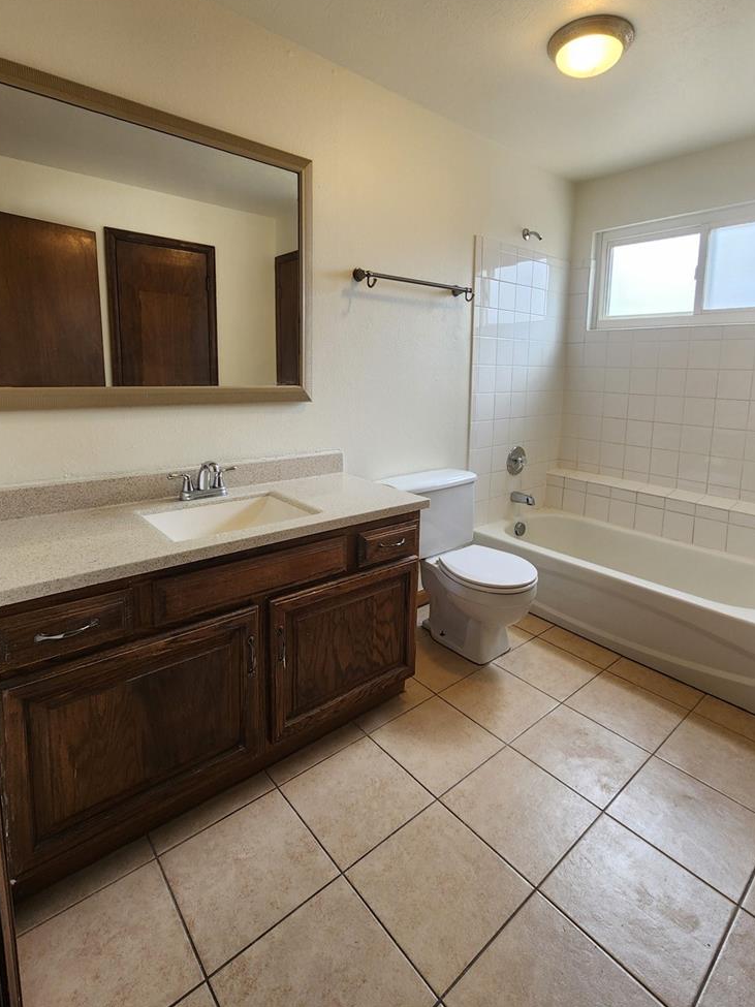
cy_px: 422
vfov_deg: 93.7
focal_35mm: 16
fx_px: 465
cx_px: 400
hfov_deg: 78.0
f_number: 2.2
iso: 100
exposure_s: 1/60
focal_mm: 2.2
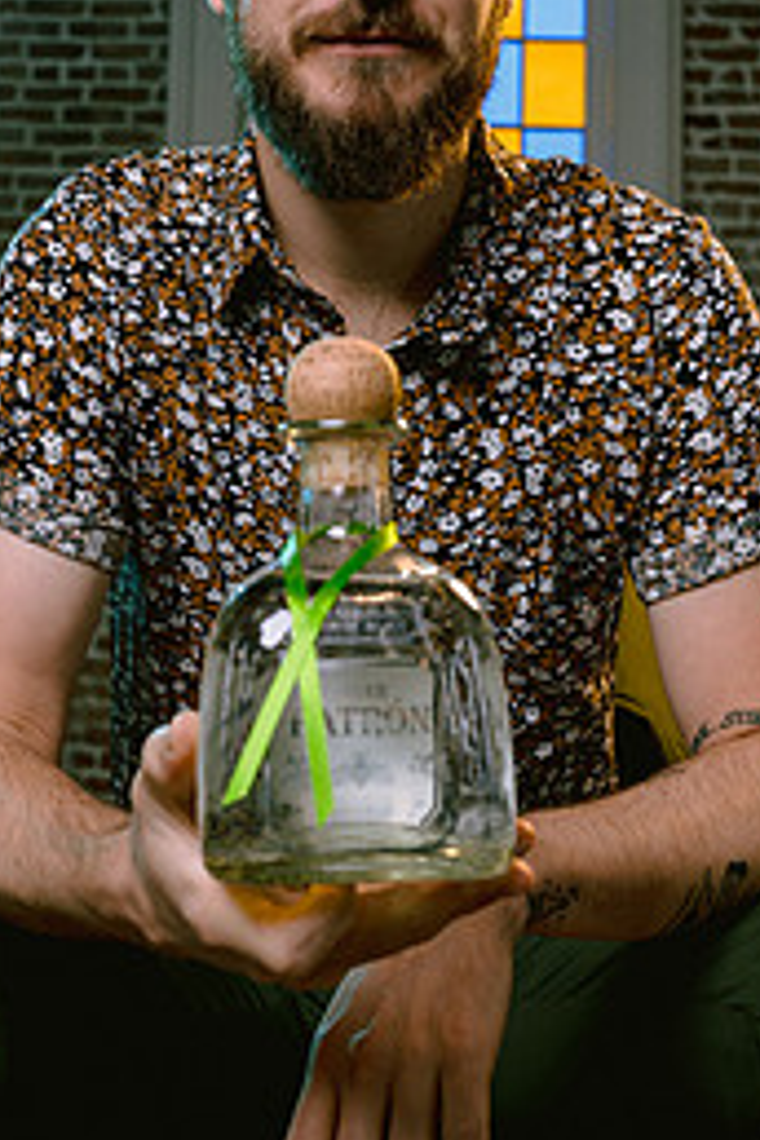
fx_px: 1932
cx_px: 393
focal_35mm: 61
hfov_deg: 22.3
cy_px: 521
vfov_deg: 32.9
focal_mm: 35
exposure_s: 1/160
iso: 200
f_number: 5.6
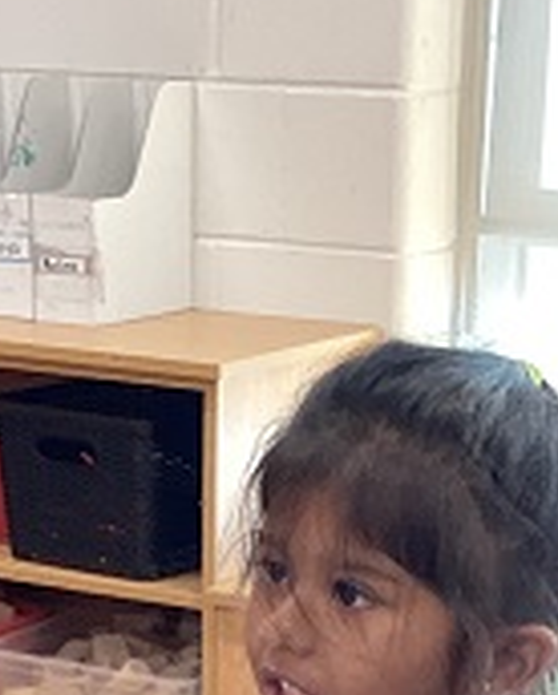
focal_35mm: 117
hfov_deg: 13.2
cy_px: 958
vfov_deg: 15.5
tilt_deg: -21.7
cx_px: 299
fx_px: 2411
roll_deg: -1.1
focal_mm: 3.3
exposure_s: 1/60
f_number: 2.4
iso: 100
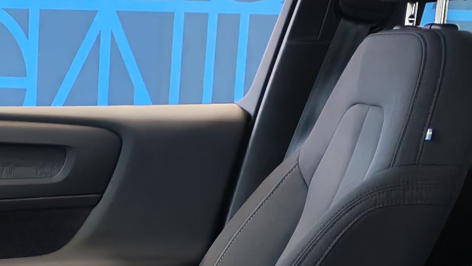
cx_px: -41
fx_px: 1427
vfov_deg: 10.3
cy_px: 399
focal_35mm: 114
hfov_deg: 18.1
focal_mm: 6.12
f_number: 1.9
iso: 800
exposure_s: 1/50
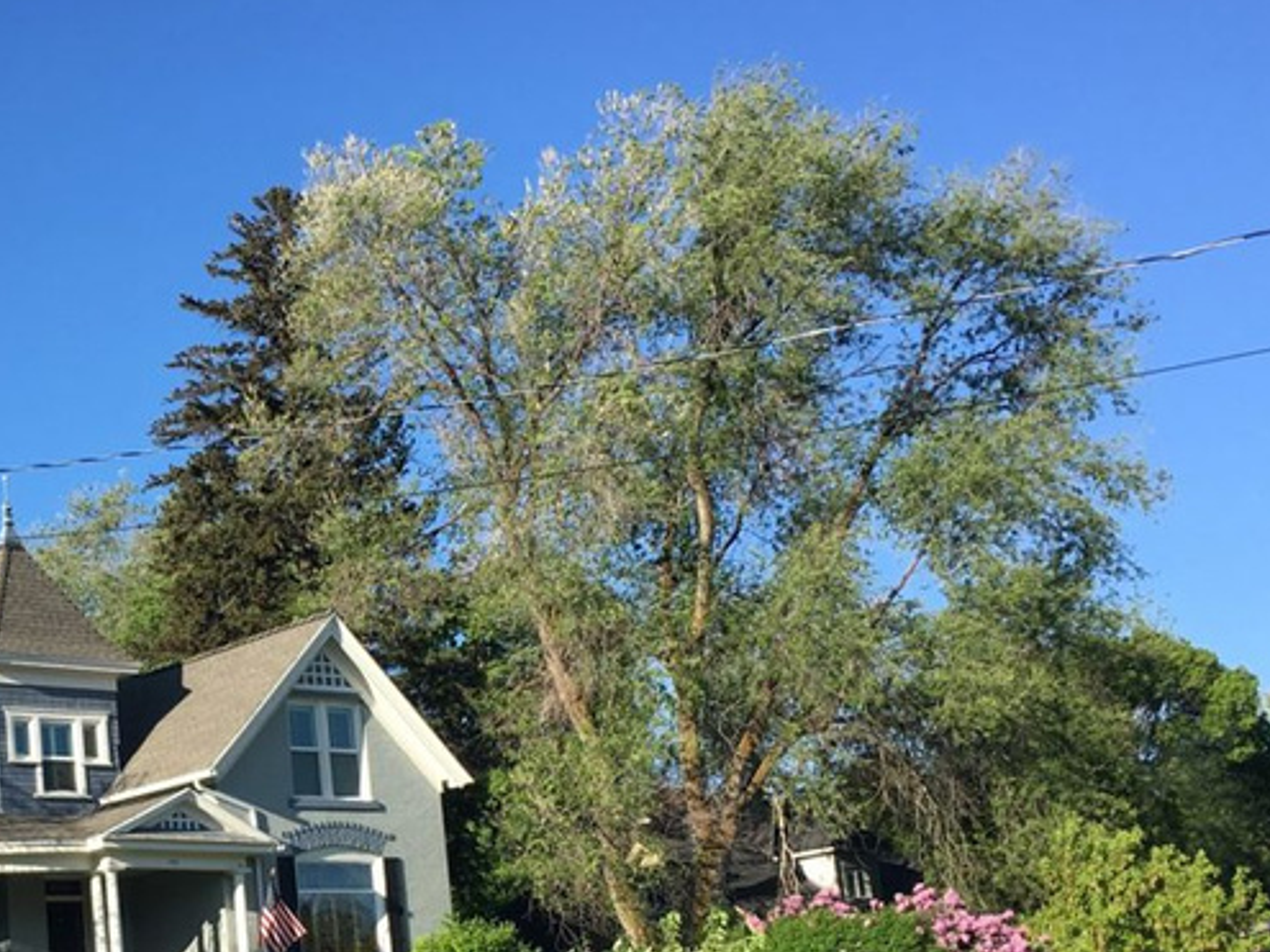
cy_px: 713
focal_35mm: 60
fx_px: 2201
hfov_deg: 30.7
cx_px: 118
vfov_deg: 24.1
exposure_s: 1/894
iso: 25
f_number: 2.2
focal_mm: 4.15
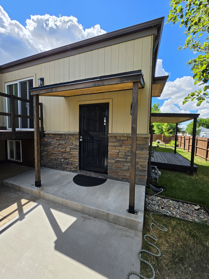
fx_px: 105
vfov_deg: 106.2
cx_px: 104
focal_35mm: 13
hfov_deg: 89.9
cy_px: 140
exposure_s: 1/1904
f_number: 1.9
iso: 32
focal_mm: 2.2
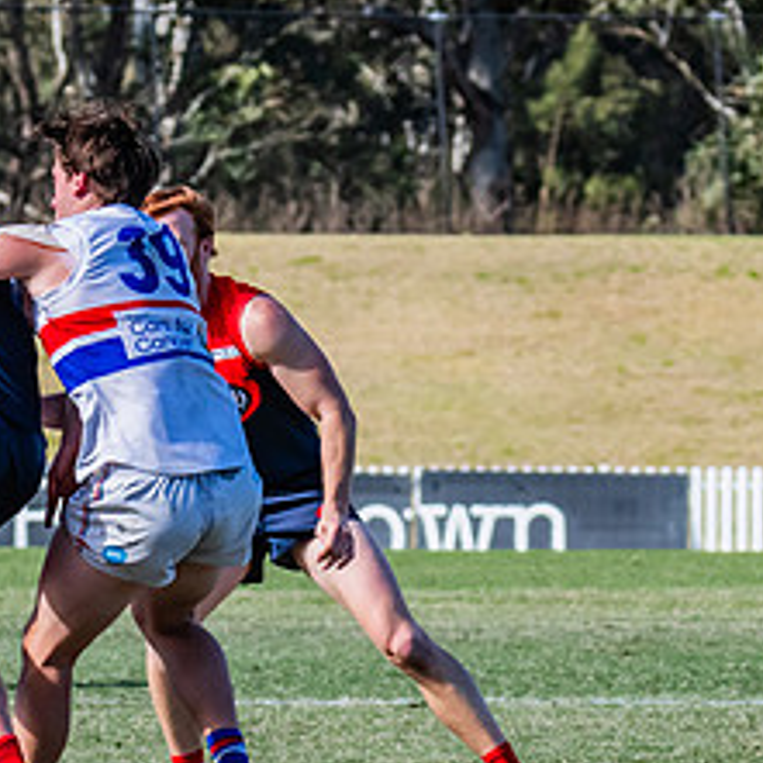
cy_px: 345
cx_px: -139
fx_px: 16683
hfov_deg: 2.6
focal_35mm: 669
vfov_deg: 2.6
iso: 800
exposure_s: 1/1600
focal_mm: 190
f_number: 7.1
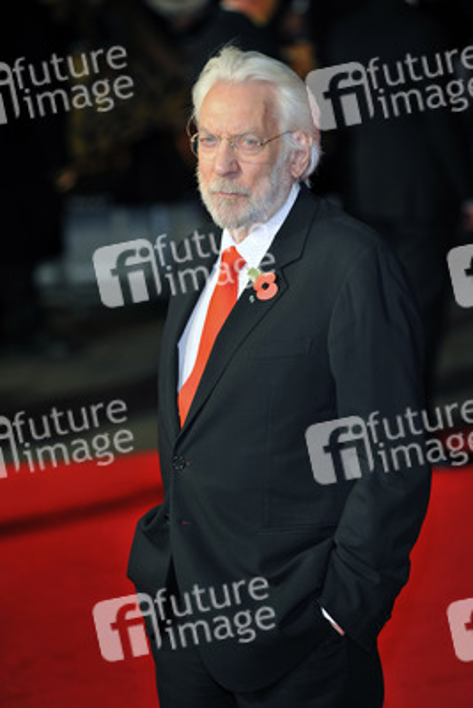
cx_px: 236
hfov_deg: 8.9
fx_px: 3052
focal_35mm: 155
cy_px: 354
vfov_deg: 13.2
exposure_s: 1/250
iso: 1000
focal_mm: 155
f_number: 4
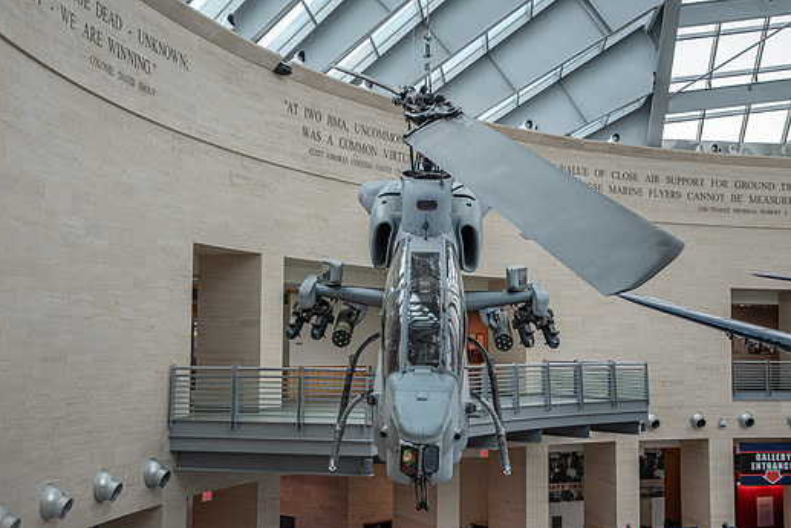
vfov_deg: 27.5
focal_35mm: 49
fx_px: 1077
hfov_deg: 40.3
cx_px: 430
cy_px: 270
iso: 110
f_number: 3.5
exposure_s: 1/100
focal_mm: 28
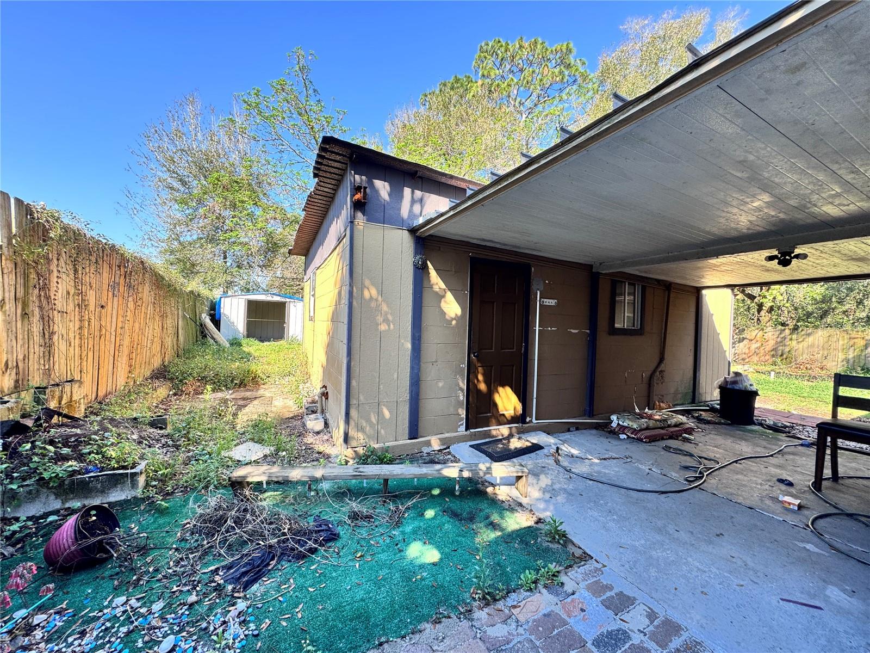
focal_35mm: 14
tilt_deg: -0.6
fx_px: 352
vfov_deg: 85.7
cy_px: 326
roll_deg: -1.5
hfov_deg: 102.1
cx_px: 435
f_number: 2.2
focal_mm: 2.22
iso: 40
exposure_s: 1/131
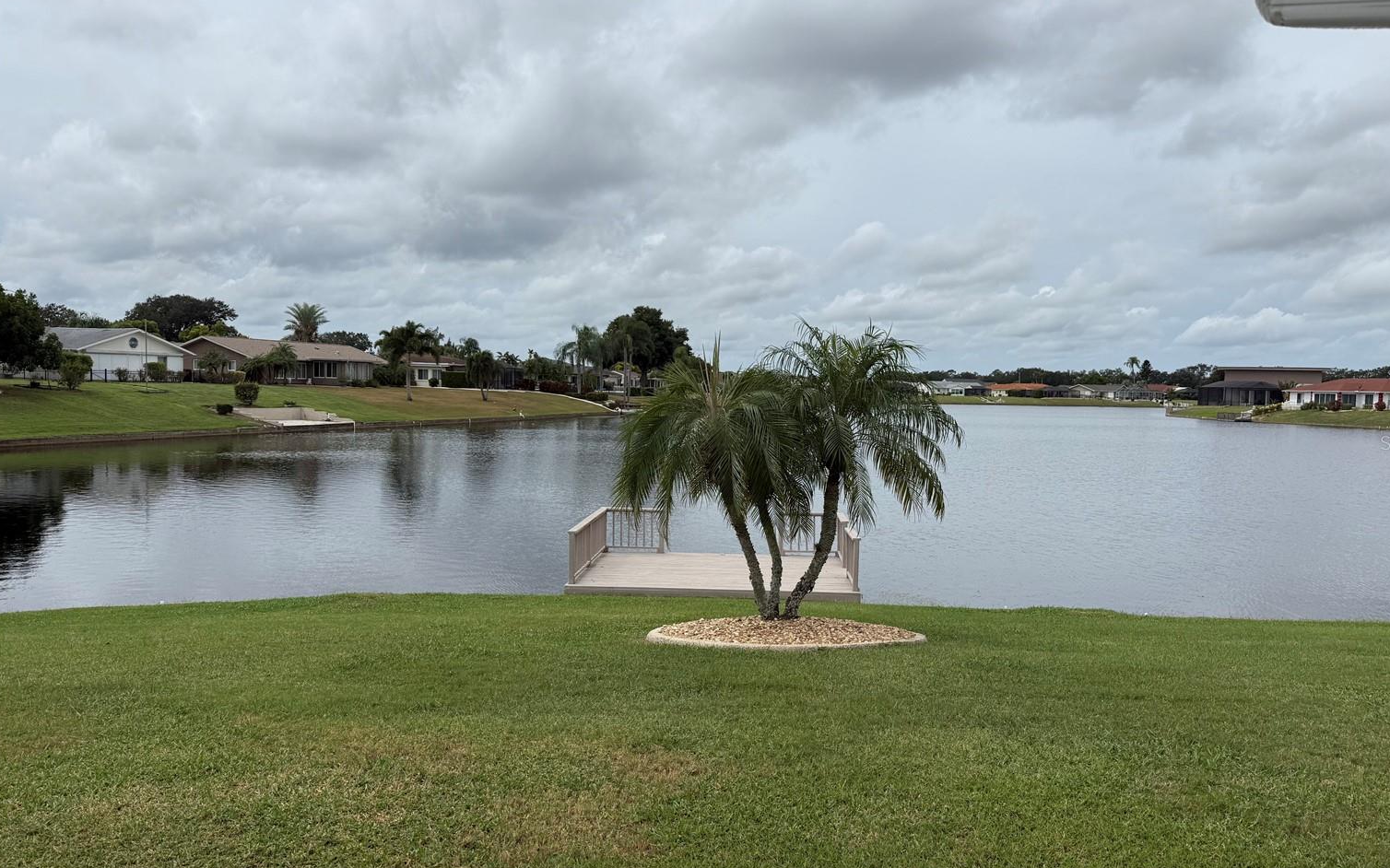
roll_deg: -1.6
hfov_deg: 68.4
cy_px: 442
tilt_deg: -3.5
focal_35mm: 27
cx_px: 730
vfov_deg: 46.0
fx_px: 1023
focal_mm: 6.76
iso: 80
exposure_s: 1/7353
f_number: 1.78
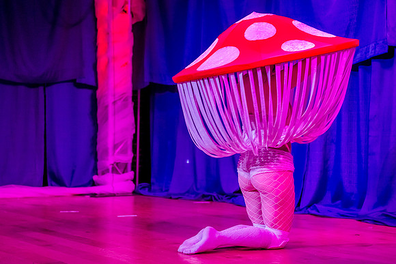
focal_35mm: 73
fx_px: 807
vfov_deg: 18.6
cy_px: 132
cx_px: 169
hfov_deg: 27.5
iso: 2500
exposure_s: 1/100
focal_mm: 56
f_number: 2.8
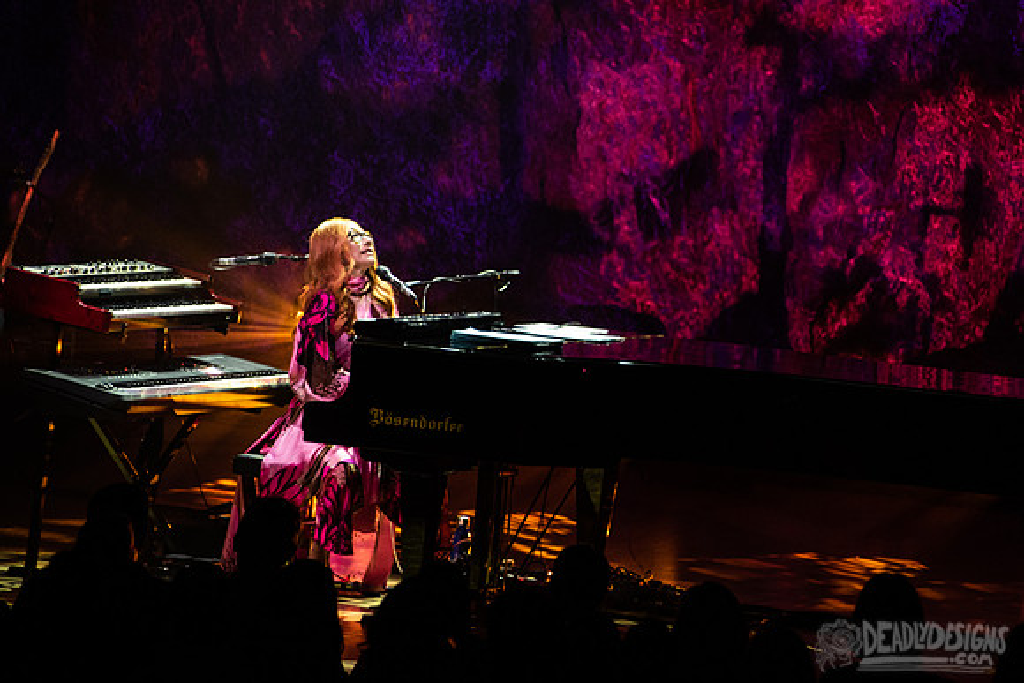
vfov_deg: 4.7
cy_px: 218
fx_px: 8398
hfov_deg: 7.0
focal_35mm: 295
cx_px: 715
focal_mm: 200
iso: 2000
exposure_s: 1/320
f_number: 3.2
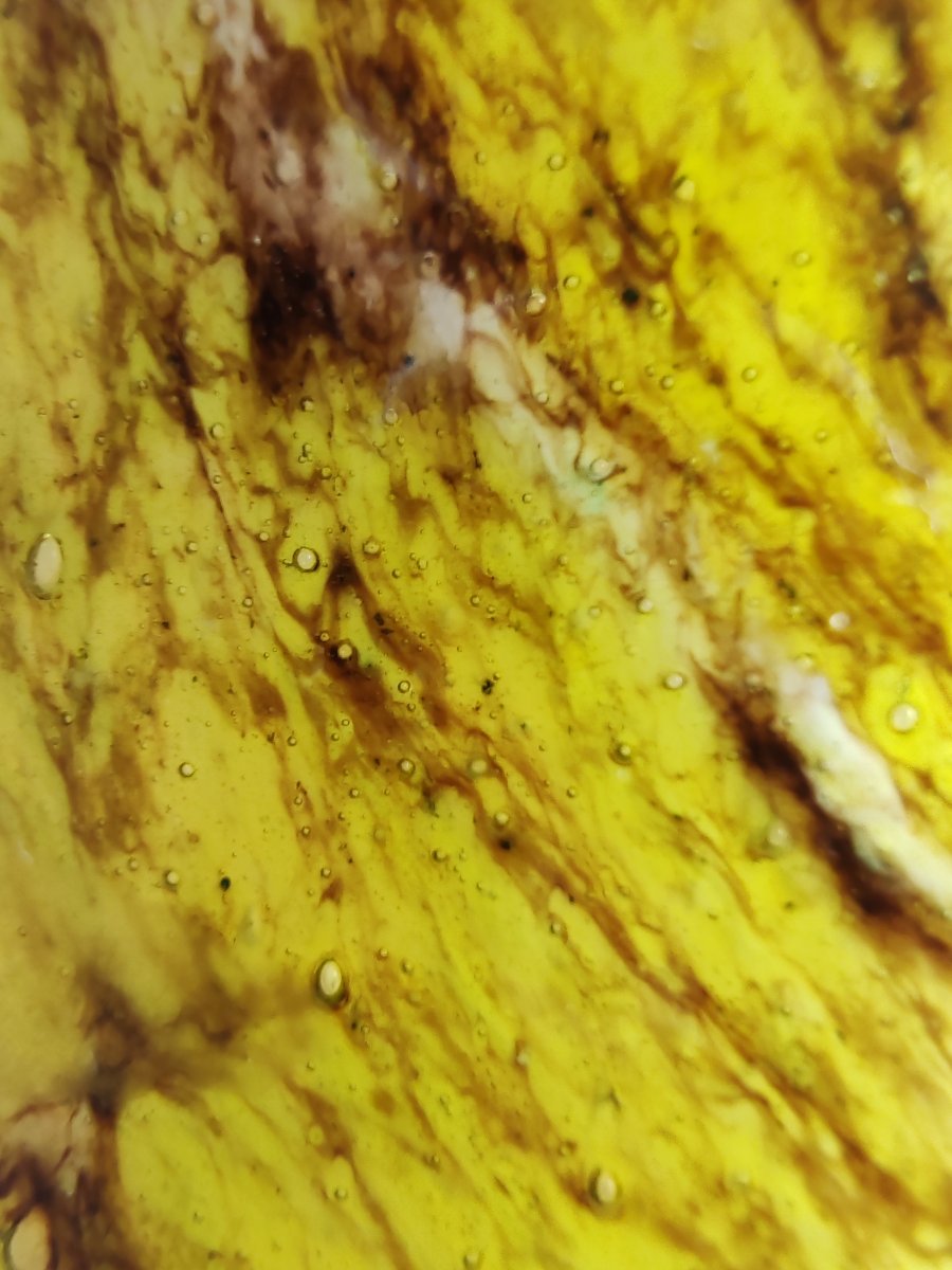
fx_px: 990
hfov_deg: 51.4
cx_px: 476
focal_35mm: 27
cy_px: 635
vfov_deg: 65.3
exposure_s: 1/50
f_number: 2.2
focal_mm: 1.96
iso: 160
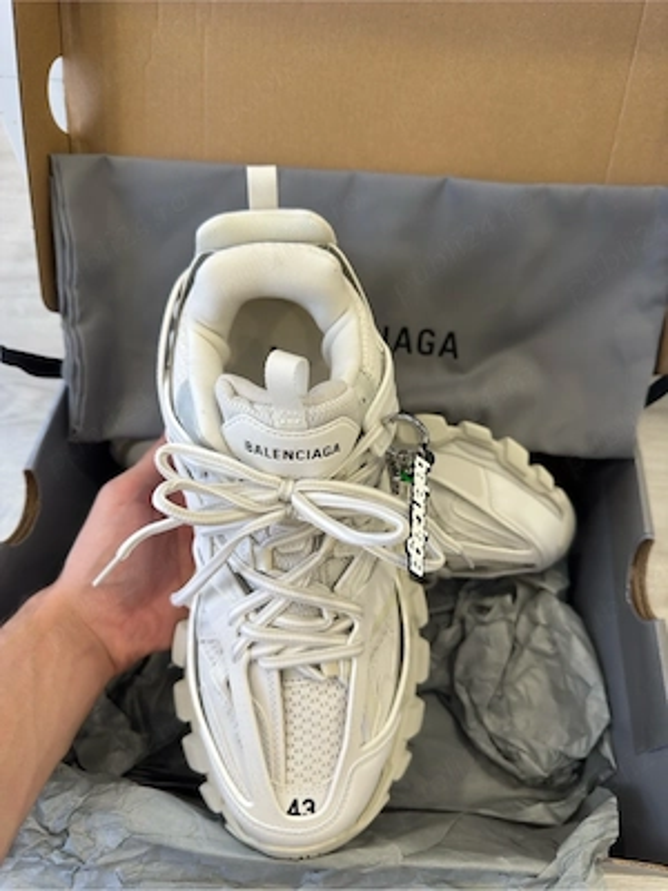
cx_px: 334
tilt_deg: -56.5
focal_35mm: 24
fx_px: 618
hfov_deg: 56.8
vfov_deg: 71.6
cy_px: 446
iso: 125
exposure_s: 1/63
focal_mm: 6.76
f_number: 1.78
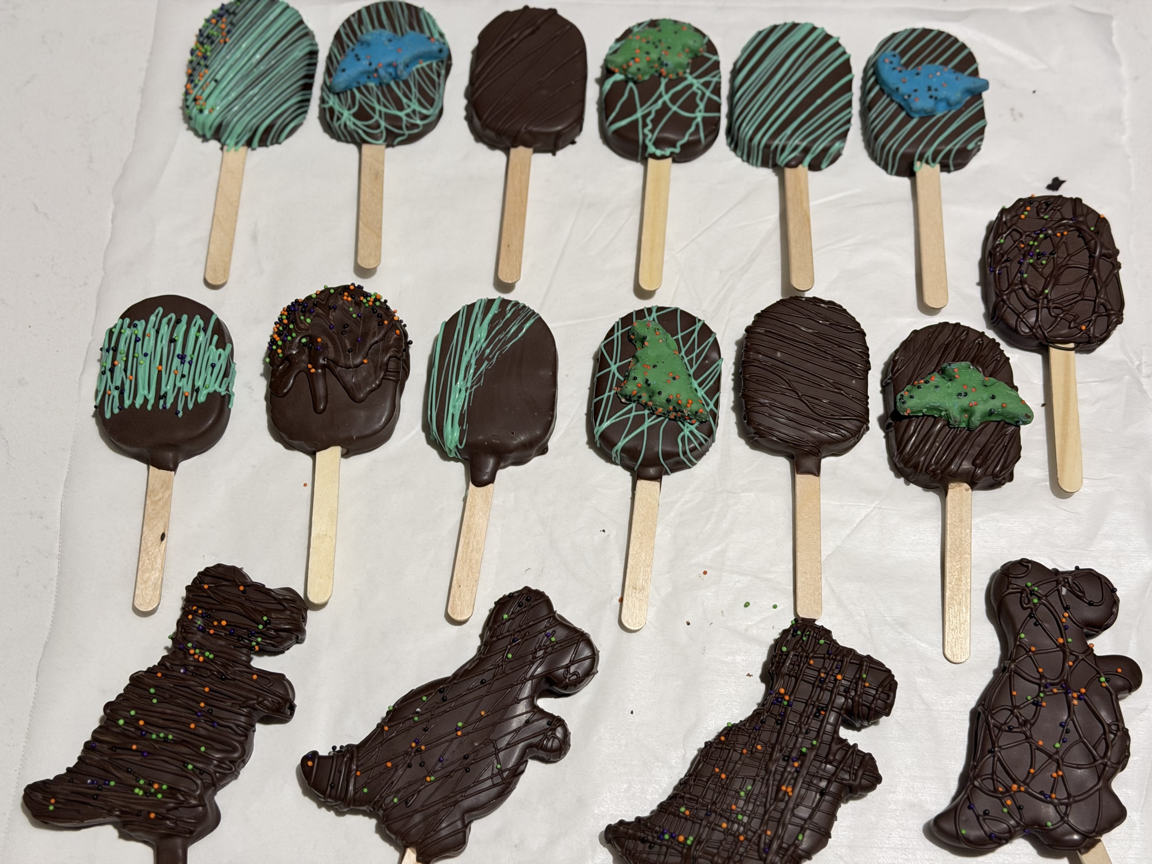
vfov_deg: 30.3
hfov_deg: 39.7
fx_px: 1597
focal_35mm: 48
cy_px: 432
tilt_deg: -66.2
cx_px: 576
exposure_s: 1/40
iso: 200
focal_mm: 6.76
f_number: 1.78
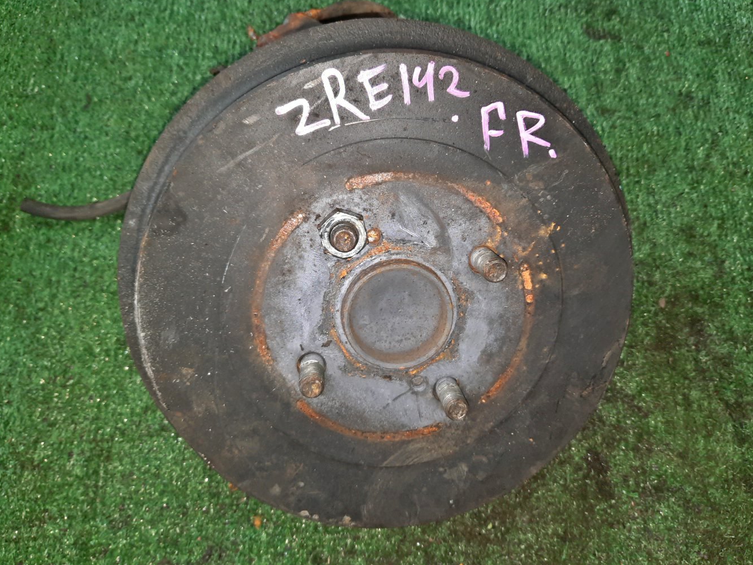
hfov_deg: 65.3
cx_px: 384
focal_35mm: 27
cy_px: 262
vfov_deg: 51.3
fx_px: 587
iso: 321
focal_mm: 4.6
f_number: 2
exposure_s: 1/25
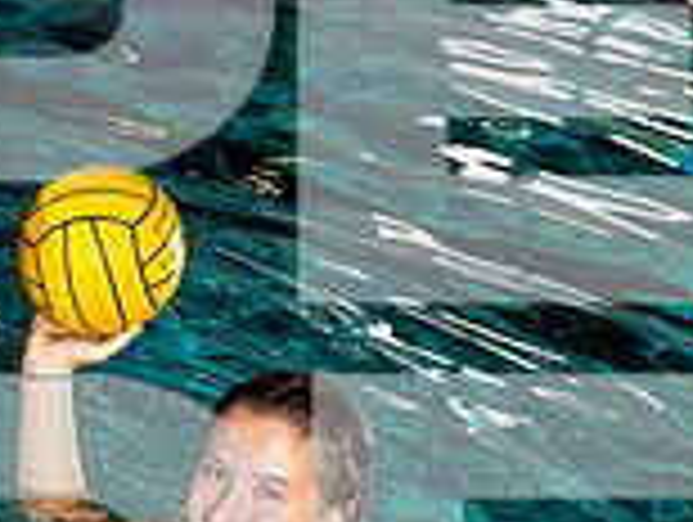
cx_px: -315
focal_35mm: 152
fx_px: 3048
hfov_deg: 12.4
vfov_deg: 9.7
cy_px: 614
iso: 100
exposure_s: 1/250
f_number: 4
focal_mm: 42
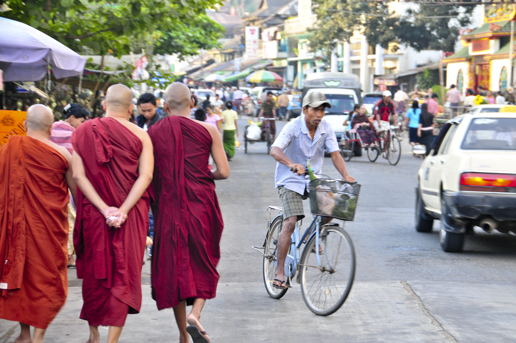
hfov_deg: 18.2
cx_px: 258
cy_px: 172
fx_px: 1611
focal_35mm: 112
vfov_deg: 12.1
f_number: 5
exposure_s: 1/40
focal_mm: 75
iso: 200
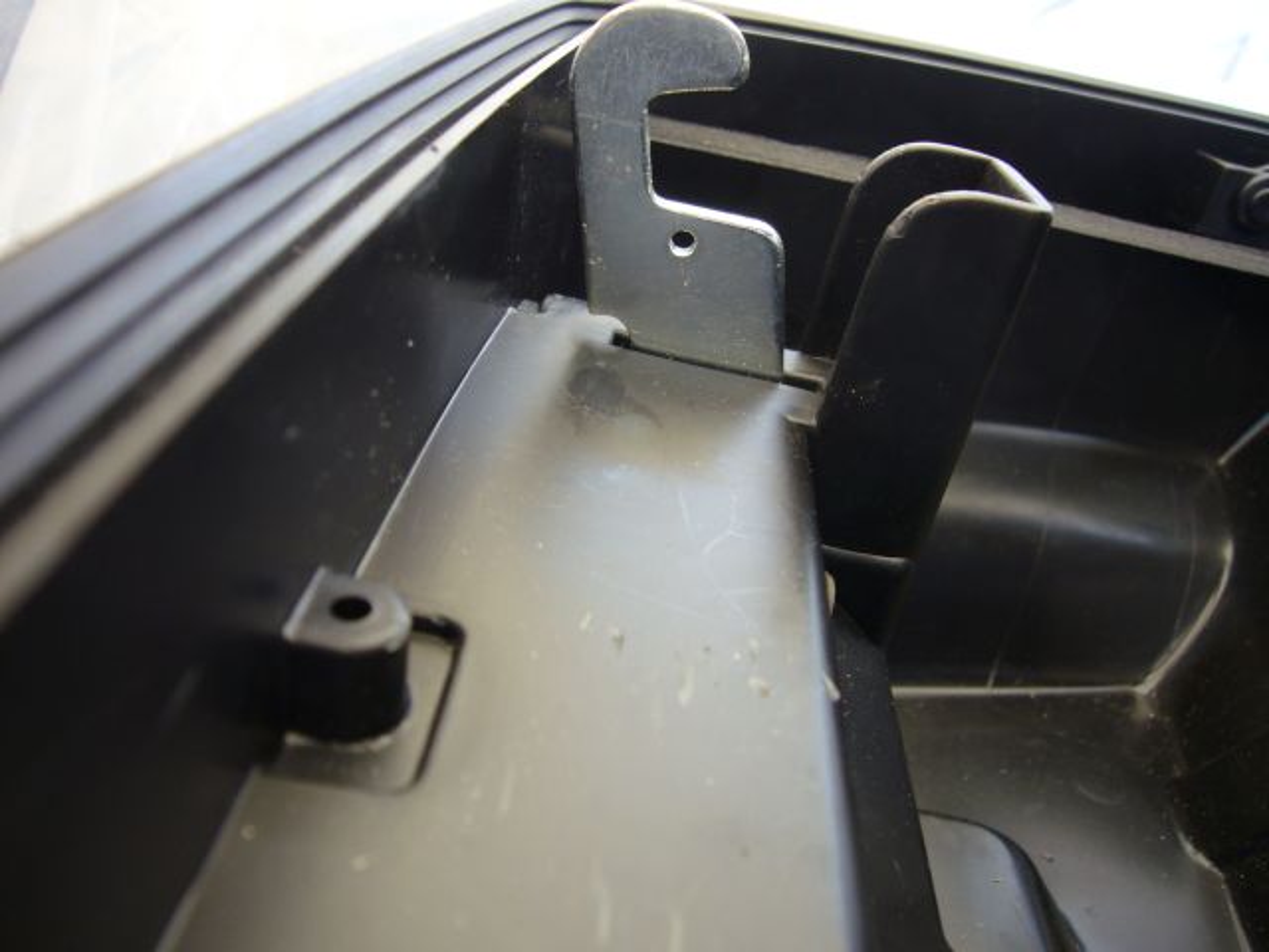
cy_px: 476
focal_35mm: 28
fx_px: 1026
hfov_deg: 63.4
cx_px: 634
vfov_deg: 49.7
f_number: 2.8
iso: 80
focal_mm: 4.6
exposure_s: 1/50
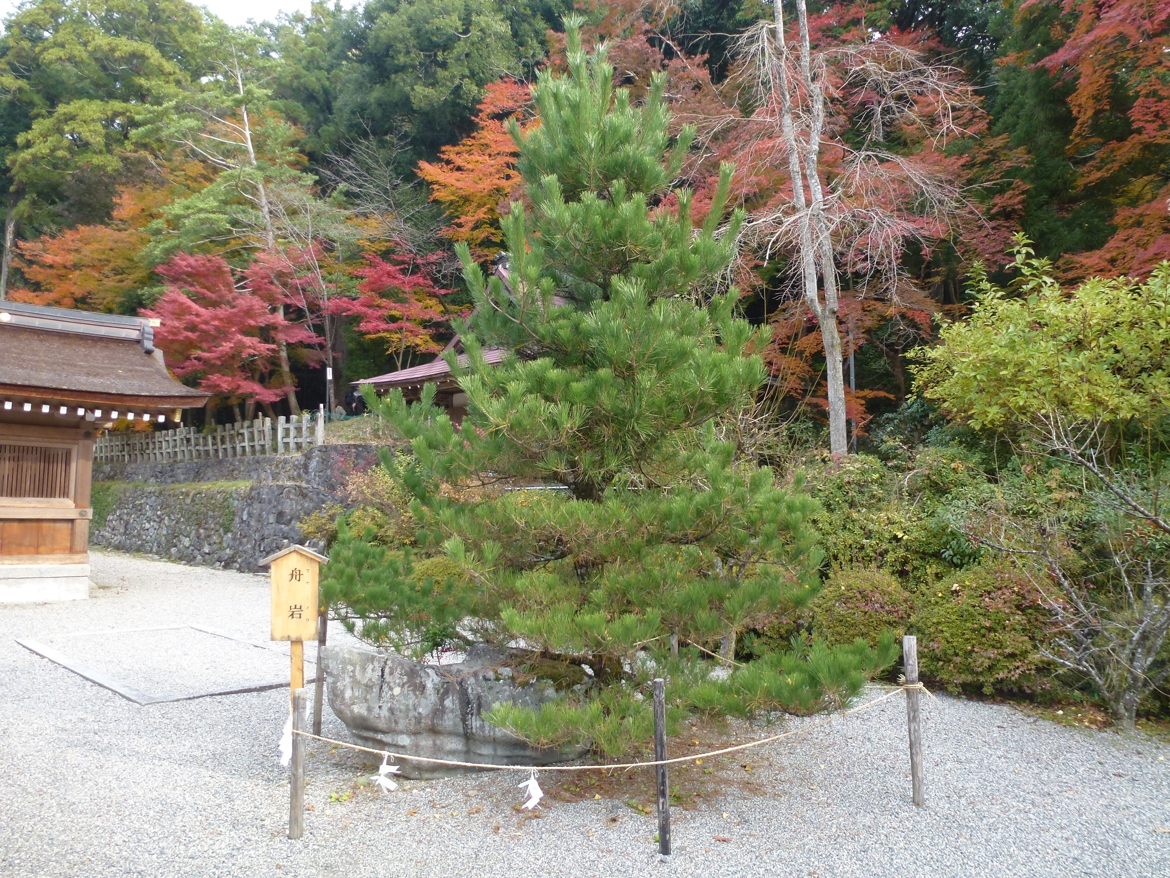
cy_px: 439
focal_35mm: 24
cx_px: 585
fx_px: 811
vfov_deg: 56.8
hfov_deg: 71.6
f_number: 3.3
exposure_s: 1/125
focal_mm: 4.3
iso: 100
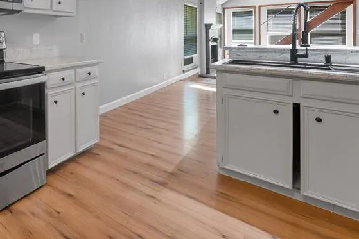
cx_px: 59
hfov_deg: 68.9
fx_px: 219
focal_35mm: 22
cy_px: 39
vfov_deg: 52.5
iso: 640
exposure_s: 1/8
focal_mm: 12
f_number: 9
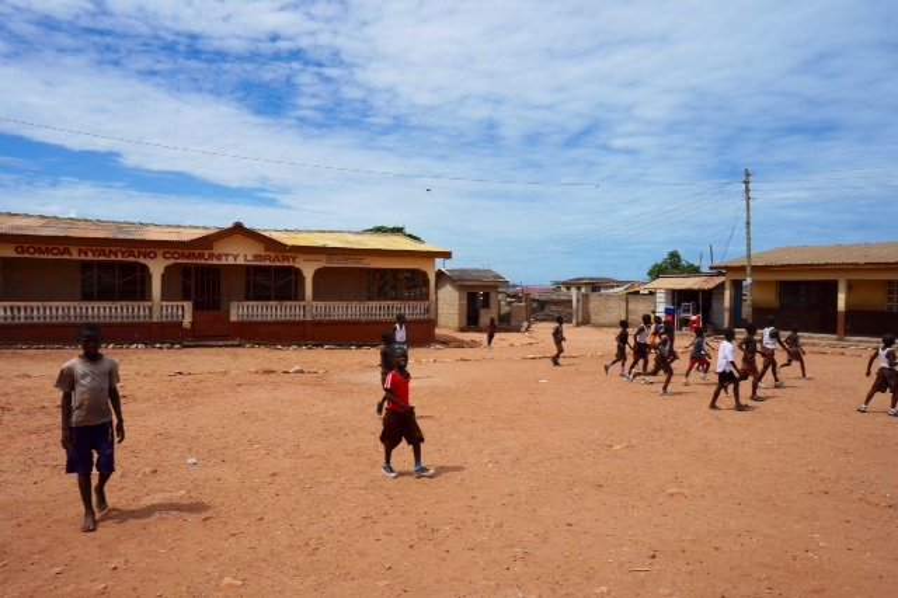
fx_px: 598
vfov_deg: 53.1
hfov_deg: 73.8
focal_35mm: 24
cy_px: 299
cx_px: 449
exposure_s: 1/400
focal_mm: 16
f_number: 16
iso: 200
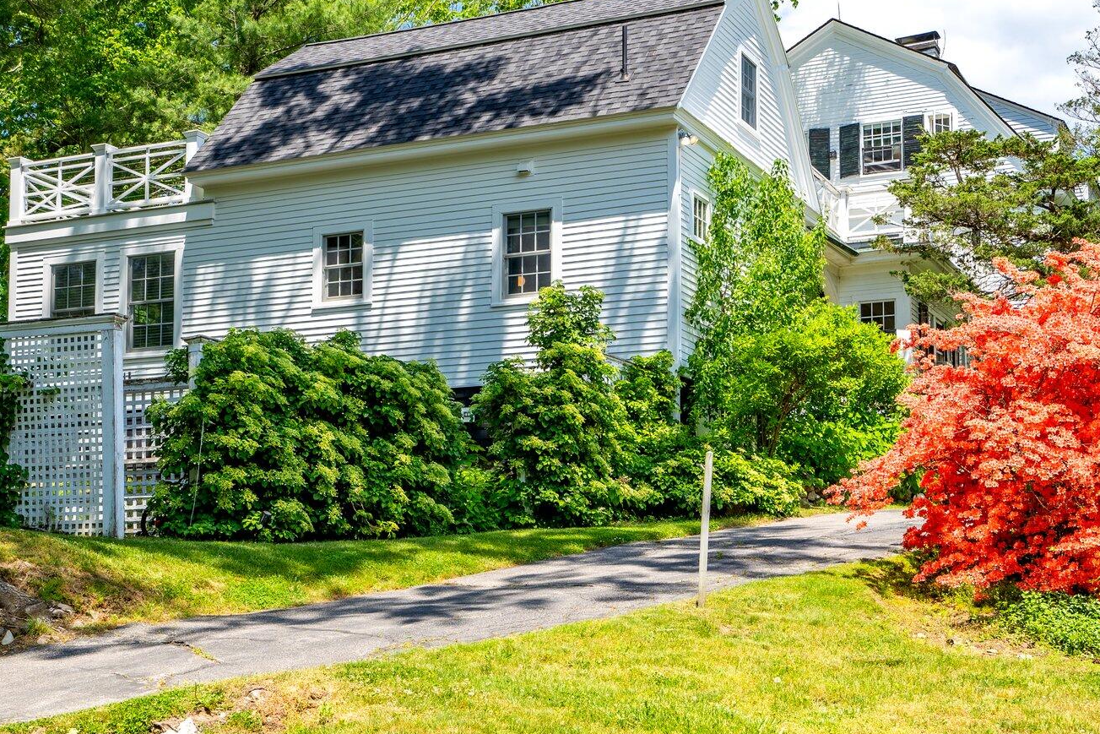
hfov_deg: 36.2
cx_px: 539
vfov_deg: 24.5
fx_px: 1681
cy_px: 489
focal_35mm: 55
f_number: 9
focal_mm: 35
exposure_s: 1/160
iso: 50
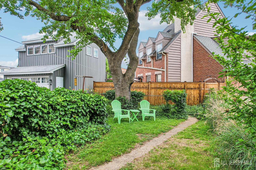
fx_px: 156
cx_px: 128
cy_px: 85
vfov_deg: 57.2
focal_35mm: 22
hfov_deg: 78.6
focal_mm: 8.4
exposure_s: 1/730
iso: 110
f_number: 2.8
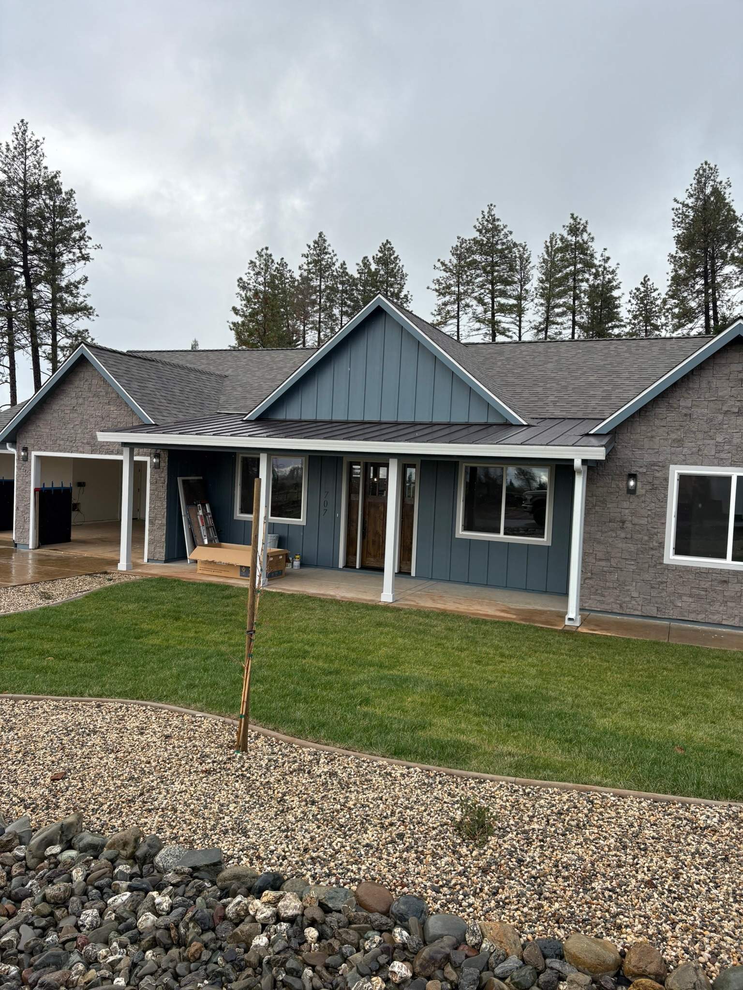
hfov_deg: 53.1
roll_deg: -2.3
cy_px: 495
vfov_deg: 67.3
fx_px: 744
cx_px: 372
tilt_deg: -2.6
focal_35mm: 26
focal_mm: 5.96
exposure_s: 1/1484
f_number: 1.6
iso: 50
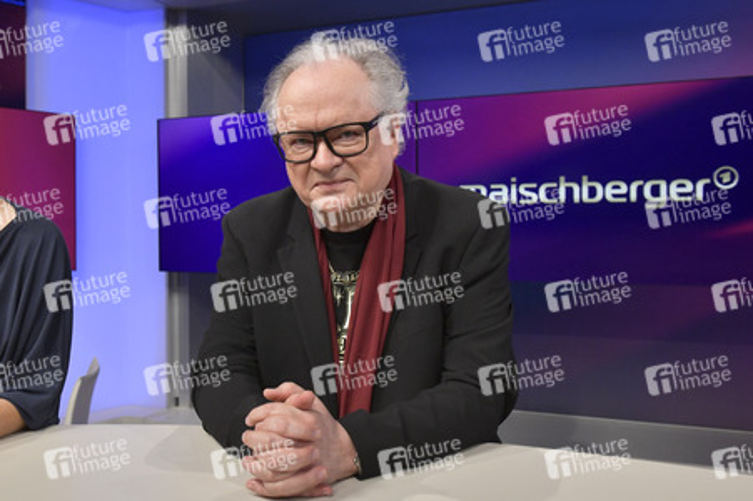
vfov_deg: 42.3
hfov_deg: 60.3
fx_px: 648
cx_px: 376
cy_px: 250
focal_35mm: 31
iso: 2500
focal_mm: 31
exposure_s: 1/200
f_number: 6.3
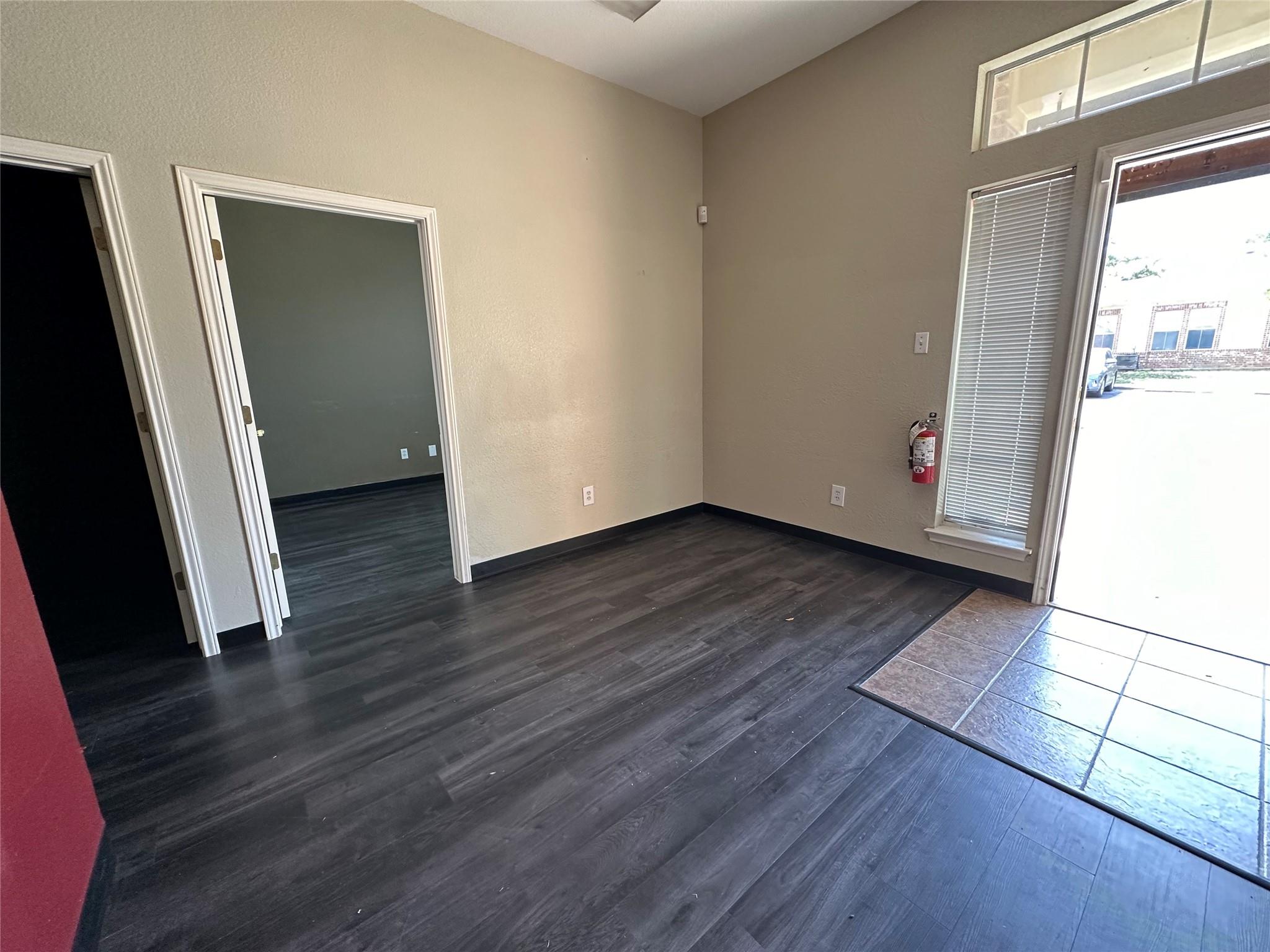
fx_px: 514
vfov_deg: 85.7
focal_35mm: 14
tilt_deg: -11.4
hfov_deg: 102.1
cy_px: 476
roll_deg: +1.7
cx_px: 635
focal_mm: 2.22
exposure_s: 1/99
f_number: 2.2
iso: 250
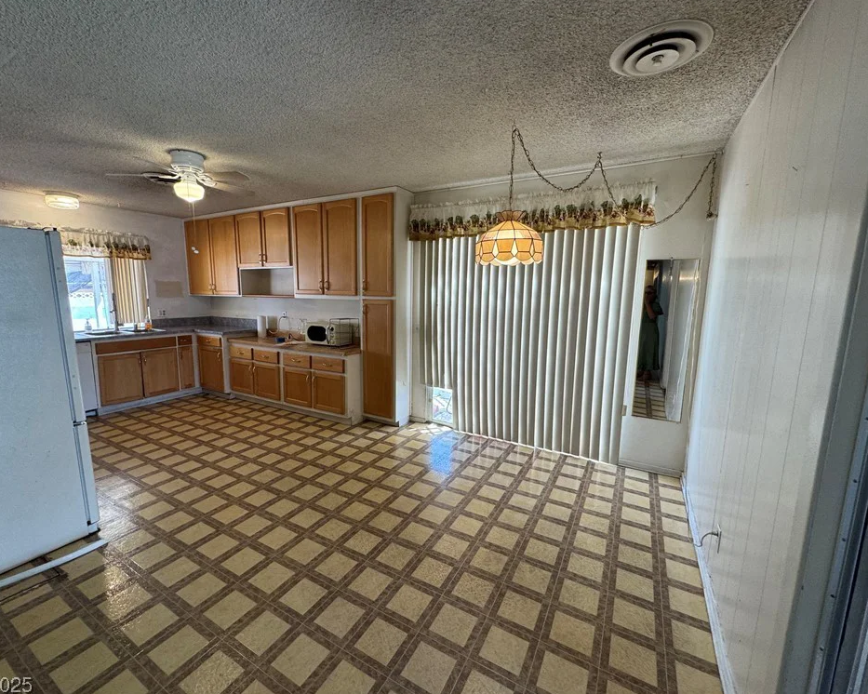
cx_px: 415
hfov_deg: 96.7
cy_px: 349
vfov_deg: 84.0
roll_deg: -0.8
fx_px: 385
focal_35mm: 15
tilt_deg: -8.3
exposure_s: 1/120
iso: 125
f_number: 2.2
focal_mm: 2.22
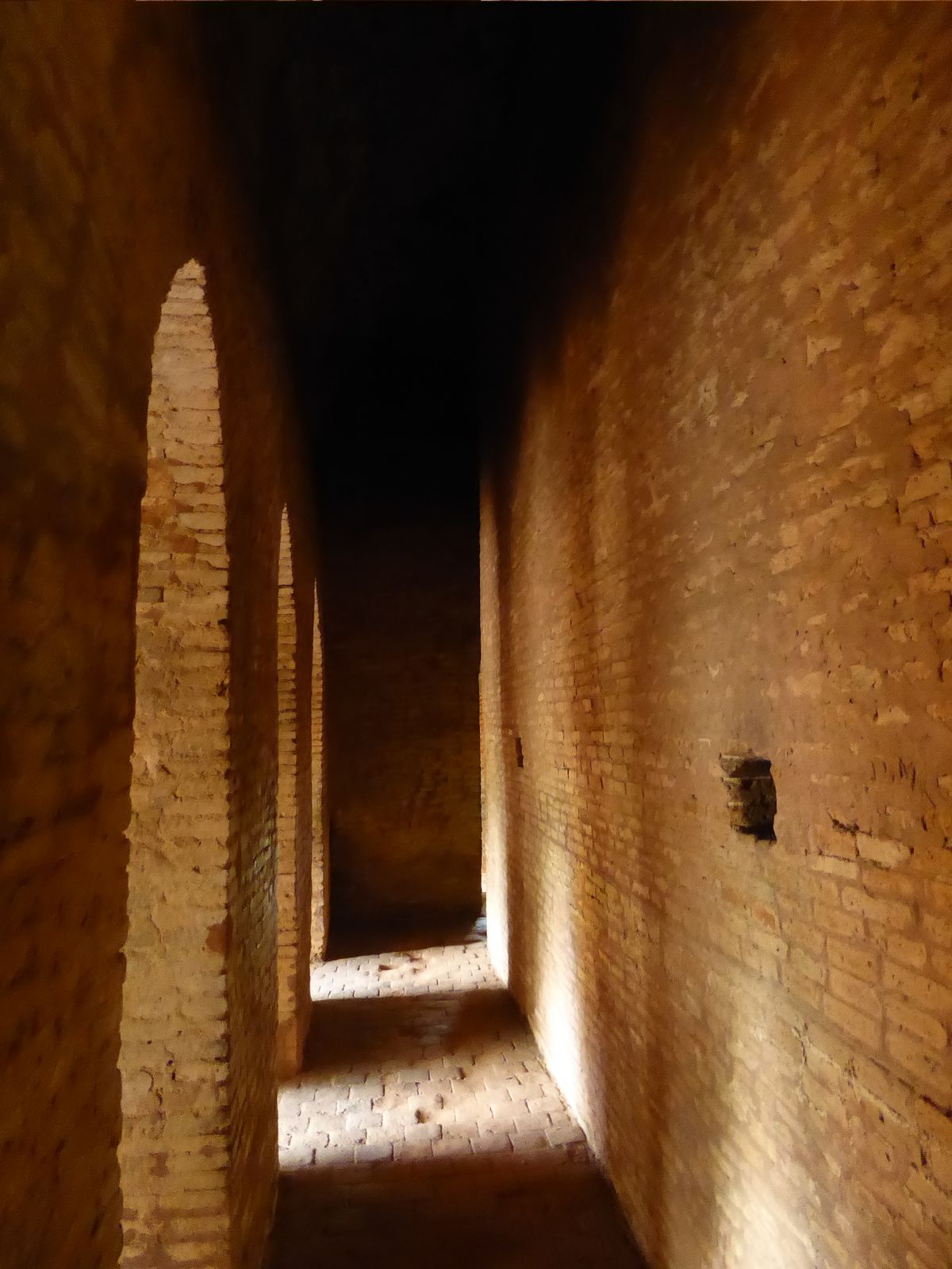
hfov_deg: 54.9
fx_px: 917
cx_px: 476
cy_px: 634
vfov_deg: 69.4
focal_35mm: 25
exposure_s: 1/4
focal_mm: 4.3
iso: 1600
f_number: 3.3
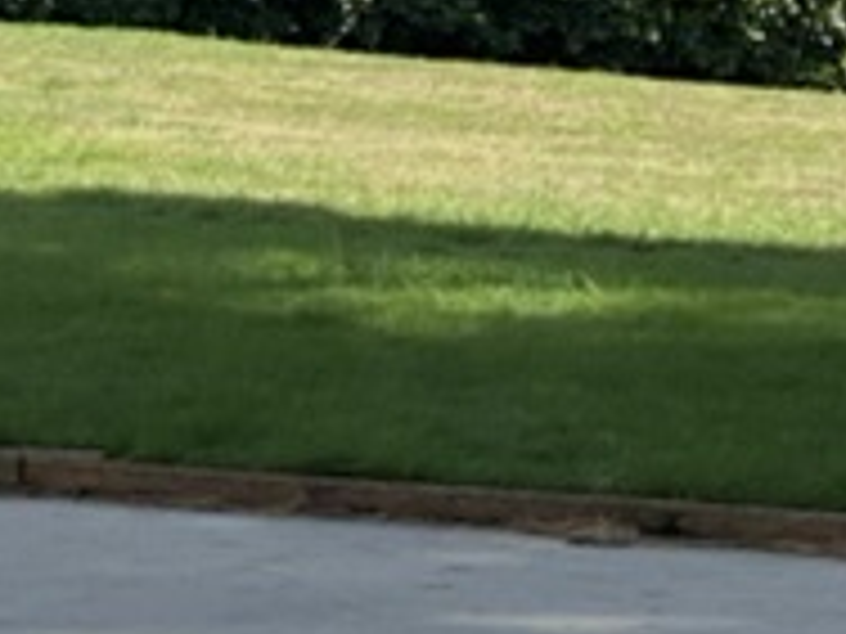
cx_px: -693
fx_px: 6916
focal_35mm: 283
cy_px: 13
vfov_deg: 5.2
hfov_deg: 6.8
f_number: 2
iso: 20
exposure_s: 1/1776
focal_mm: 6
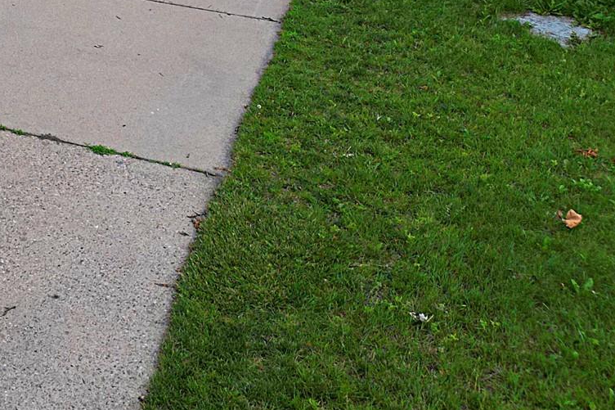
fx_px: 1161
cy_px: -123
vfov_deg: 18.6
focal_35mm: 68
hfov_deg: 25.4
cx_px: -191
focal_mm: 6.7
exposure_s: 1/1000
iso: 130
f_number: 1.7
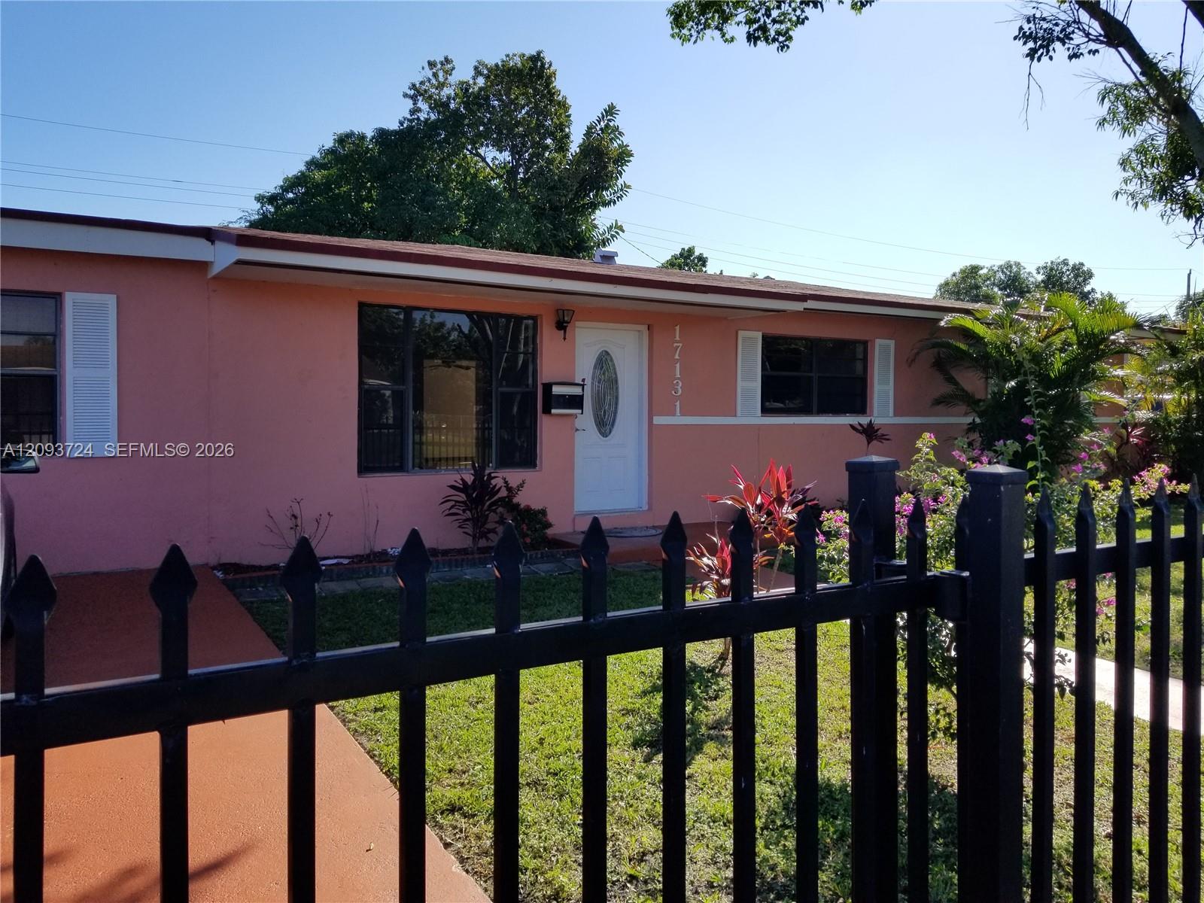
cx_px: 602
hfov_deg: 67.3
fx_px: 904
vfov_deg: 53.1
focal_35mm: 26
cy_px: 452
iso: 50
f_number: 1.7
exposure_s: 1/2257
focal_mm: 4.25
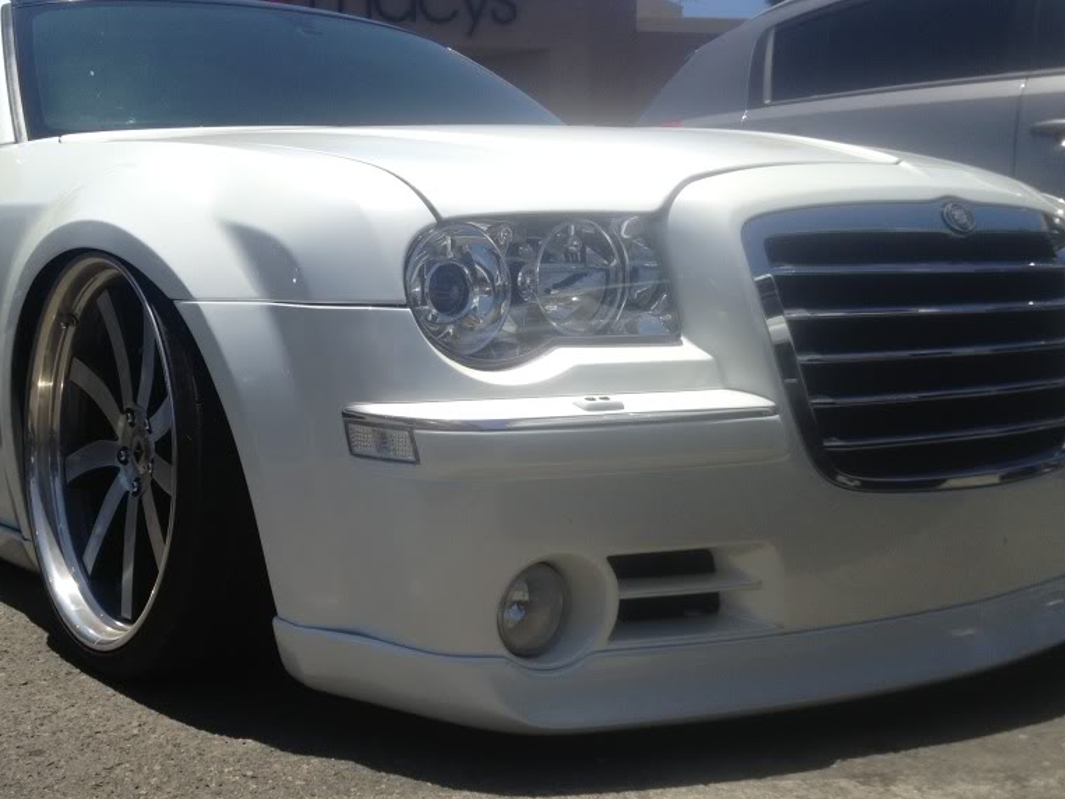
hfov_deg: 40.1
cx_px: 394
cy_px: 468
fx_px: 1446
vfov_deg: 30.8
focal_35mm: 47
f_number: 2.4
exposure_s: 1/2123
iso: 50
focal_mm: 4.3
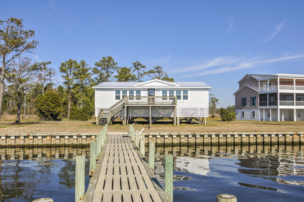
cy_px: 101
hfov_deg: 53.2
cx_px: 152
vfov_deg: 36.8
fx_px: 304
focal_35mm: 36
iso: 320
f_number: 5.6
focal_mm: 24
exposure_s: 1/2000
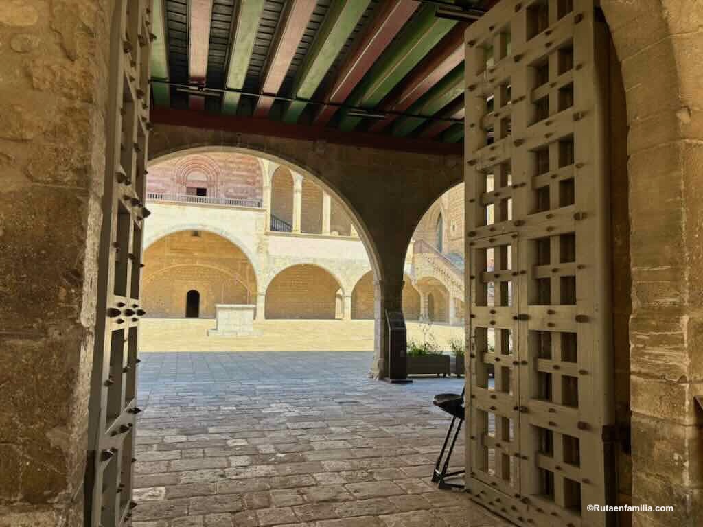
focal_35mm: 26
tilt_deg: +3.5
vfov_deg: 53.1
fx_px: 528
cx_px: 352
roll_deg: -0.5
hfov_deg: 67.3
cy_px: 264
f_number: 1.6
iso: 50
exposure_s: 1/364
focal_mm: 5.96
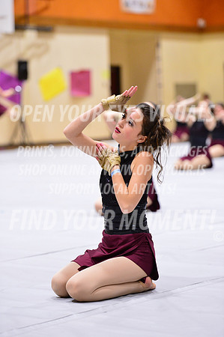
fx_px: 1123
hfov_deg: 11.4
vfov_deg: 17.1
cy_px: 168
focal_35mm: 120
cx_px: 112
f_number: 2.8
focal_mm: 120
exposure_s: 1/250
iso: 4000
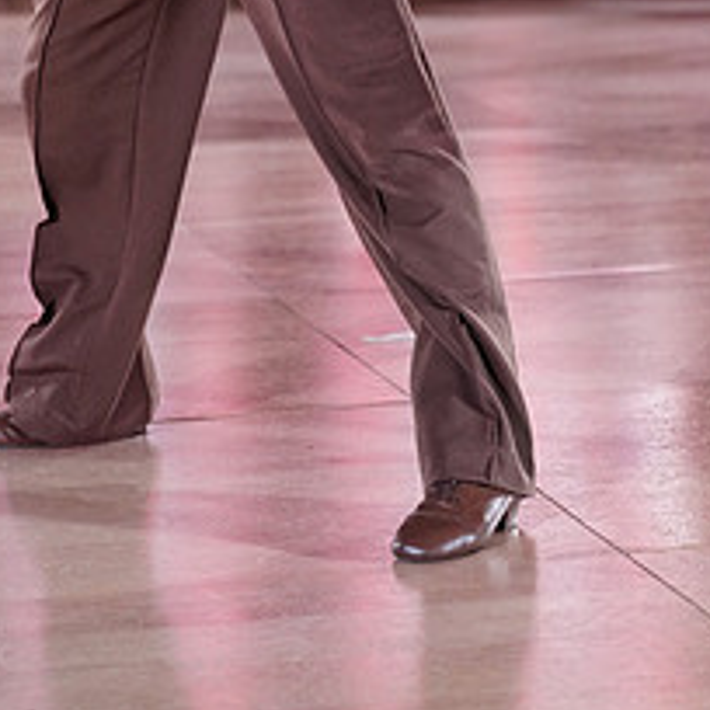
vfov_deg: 10.2
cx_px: 597
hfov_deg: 10.3
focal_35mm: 169
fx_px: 3922
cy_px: -153
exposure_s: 1/320
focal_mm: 70
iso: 2500
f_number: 2.8
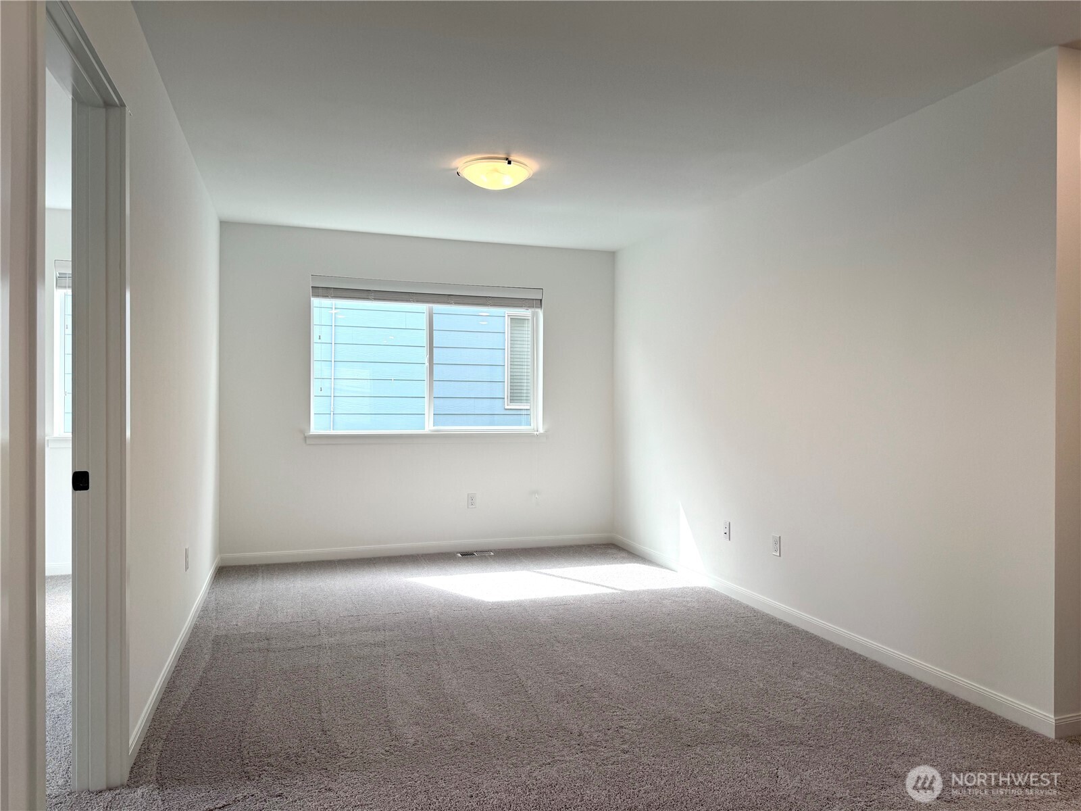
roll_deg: -0.7
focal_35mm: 24
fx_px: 749
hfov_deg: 71.6
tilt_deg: +0.1
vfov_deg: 56.8
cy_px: 406
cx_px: 540
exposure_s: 1/390
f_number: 1.78
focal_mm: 6.76
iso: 80
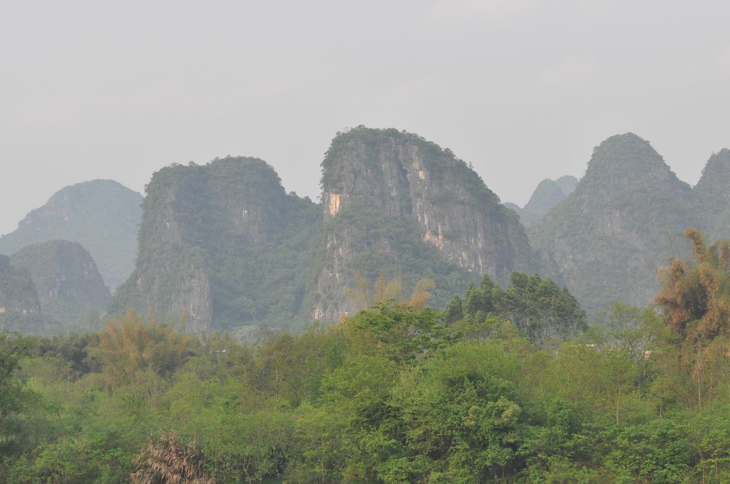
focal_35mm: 120
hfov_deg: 17.1
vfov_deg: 11.4
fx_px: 2430
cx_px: 365
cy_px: 242
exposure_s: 1/1000
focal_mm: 80
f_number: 8
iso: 800
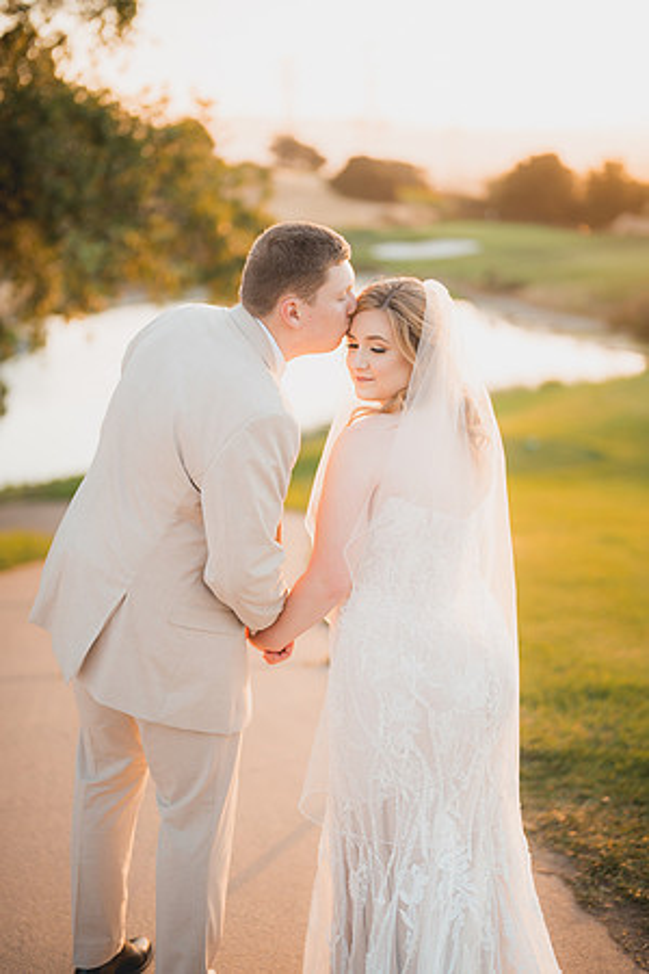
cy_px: 487
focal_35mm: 50
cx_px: 324
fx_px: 1352
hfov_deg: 27.0
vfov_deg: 39.6
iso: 125
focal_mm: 50
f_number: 1.2
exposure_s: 1/400
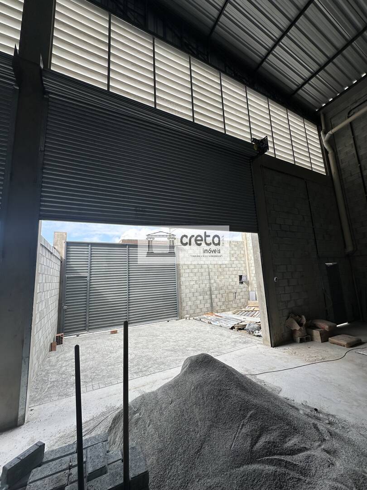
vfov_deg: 102.1
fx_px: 198
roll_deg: +2.6
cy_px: 245
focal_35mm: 14
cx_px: 184
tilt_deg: +9.8
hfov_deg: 85.7
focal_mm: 2.22
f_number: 2.2
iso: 40
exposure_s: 1/543
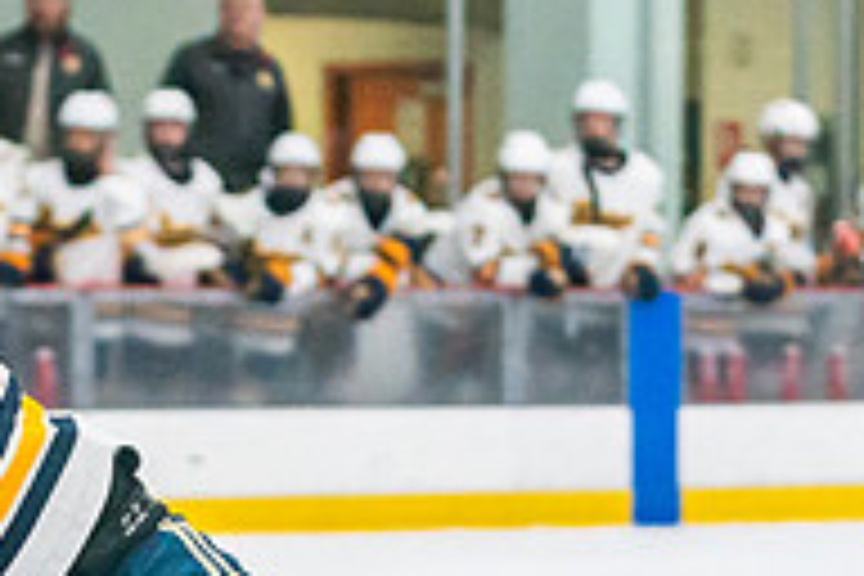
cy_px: 740
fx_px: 8135
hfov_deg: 6.0
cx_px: -139
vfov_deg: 4.0
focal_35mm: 339
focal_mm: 70
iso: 3200
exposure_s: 1/1250
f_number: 2.8
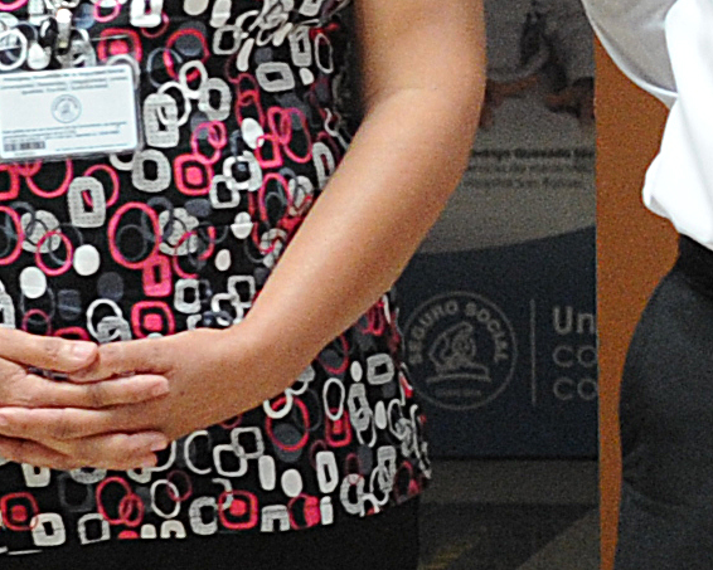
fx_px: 5213
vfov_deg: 6.3
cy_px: 229
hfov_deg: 7.5
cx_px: 1484
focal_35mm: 247
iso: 3200
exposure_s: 1/320
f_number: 3.5
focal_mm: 35
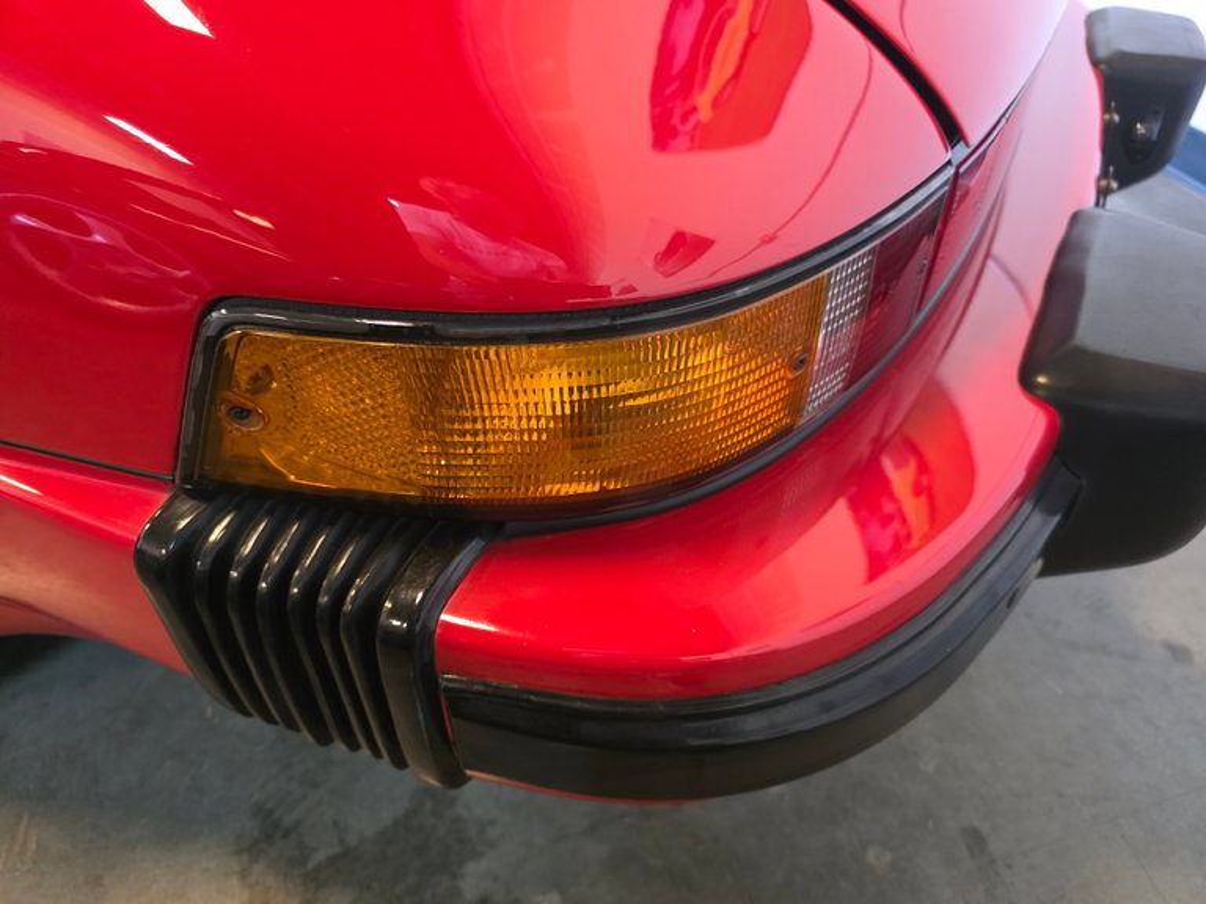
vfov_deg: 58.9
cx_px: 603
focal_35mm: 23
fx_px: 801
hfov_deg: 73.9
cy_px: 452
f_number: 1.7
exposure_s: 1/120
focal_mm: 6.3
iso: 1250
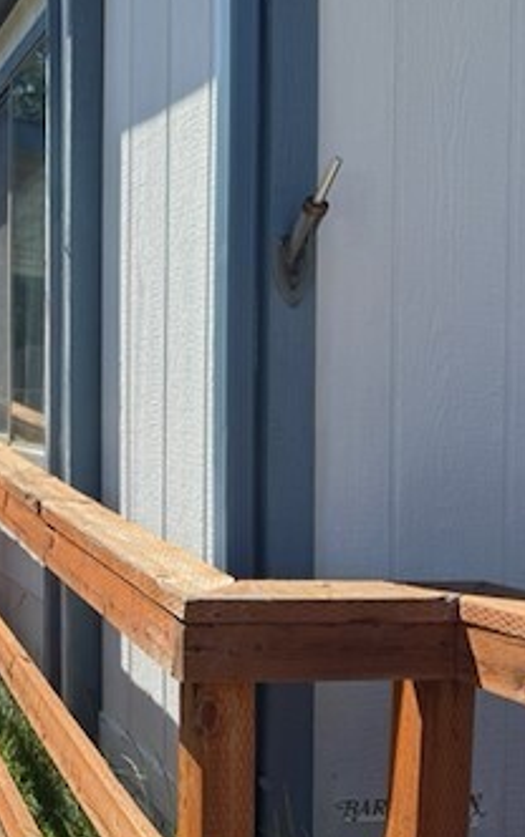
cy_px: 426
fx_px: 1120
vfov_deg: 41.0
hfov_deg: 24.1
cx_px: -101
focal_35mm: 49
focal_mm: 6.76
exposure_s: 1/2710
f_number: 1.78
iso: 80
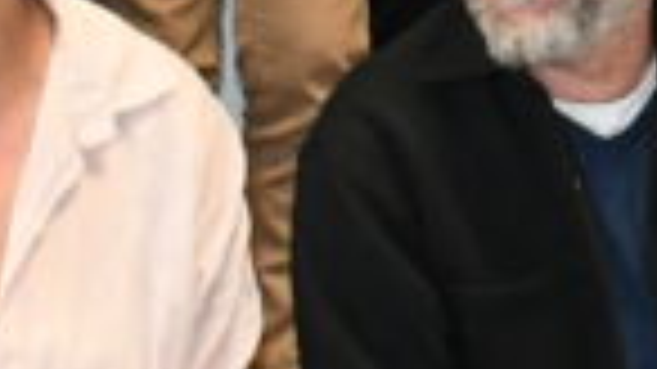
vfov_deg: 5.0
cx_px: 1130
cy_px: -38
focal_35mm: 243
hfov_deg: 8.6
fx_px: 4232
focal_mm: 22
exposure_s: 1/100
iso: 2500
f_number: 4.5
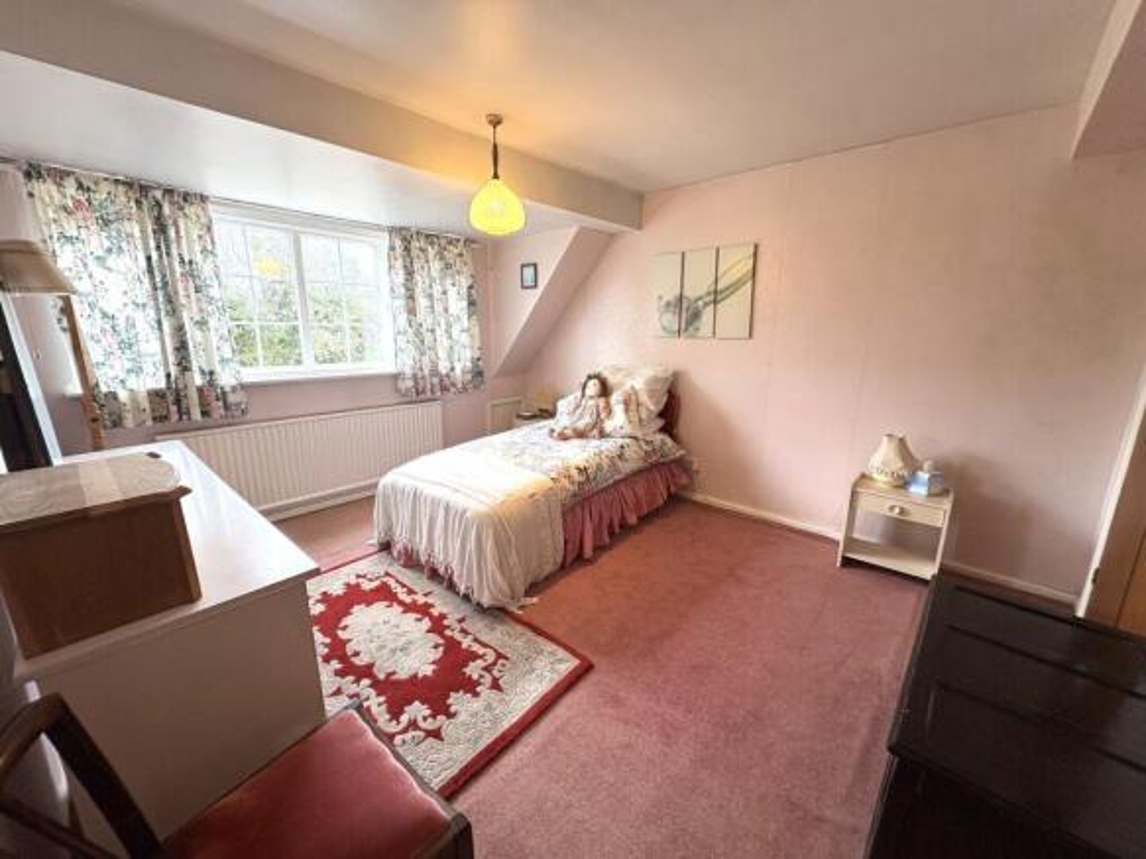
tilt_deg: -12.3
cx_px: 573
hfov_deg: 102.1
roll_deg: -0.3
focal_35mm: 14
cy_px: 430
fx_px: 463
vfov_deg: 85.7
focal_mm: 2.22
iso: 125
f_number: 2.2
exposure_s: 1/99
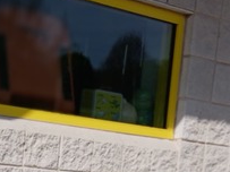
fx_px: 870
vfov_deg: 10.2
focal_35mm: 131
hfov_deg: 15.1
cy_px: 381
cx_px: 121
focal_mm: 3.98
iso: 20
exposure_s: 1/1050
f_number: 1.8
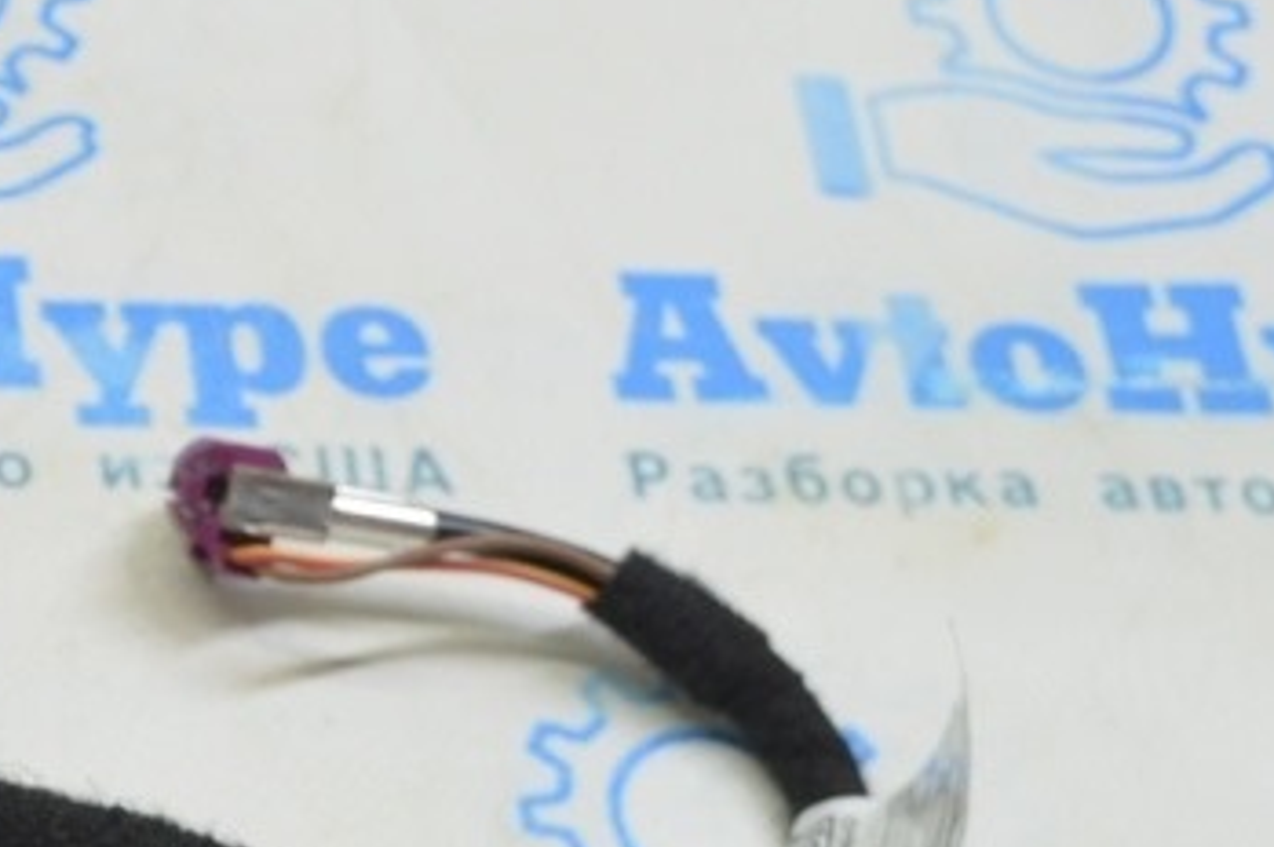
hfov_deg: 14.6
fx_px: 4667
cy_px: 1009
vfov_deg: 10.2
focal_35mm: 132
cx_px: -580
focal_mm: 30
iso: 400
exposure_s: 1/20
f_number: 5.6
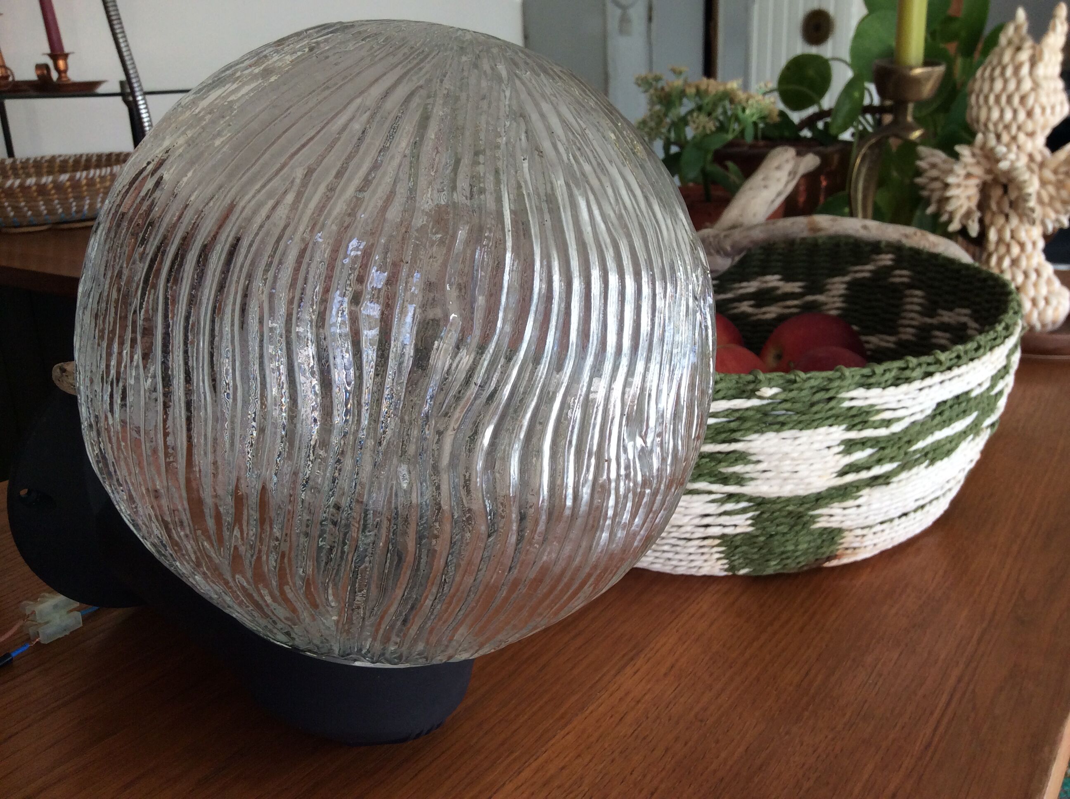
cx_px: 535
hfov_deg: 56.9
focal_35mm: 32
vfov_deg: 44.1
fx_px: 988
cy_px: 400
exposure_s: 1/100
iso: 40
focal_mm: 3.3
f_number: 2.4
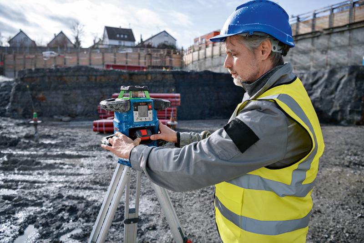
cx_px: 182
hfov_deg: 63.7
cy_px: 122
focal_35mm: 29
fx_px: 293
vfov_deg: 44.9
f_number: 3.5
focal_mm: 29
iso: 90
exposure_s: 1/640
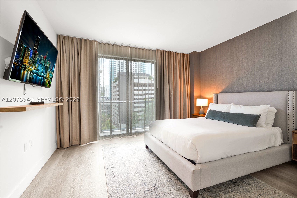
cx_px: 148
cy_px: 99
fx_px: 132
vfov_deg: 73.7
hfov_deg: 96.7
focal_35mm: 16
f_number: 8
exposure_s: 1/4
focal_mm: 16
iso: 250
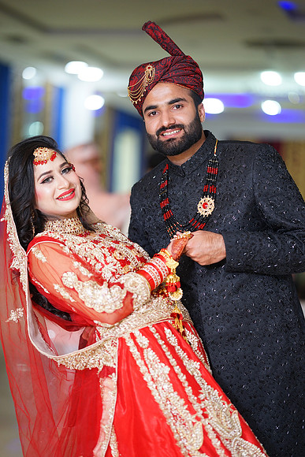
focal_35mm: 85
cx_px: 152
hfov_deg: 16.1
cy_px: 228
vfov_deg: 23.9
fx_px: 1079
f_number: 1.4
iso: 320
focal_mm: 85
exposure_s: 1/160
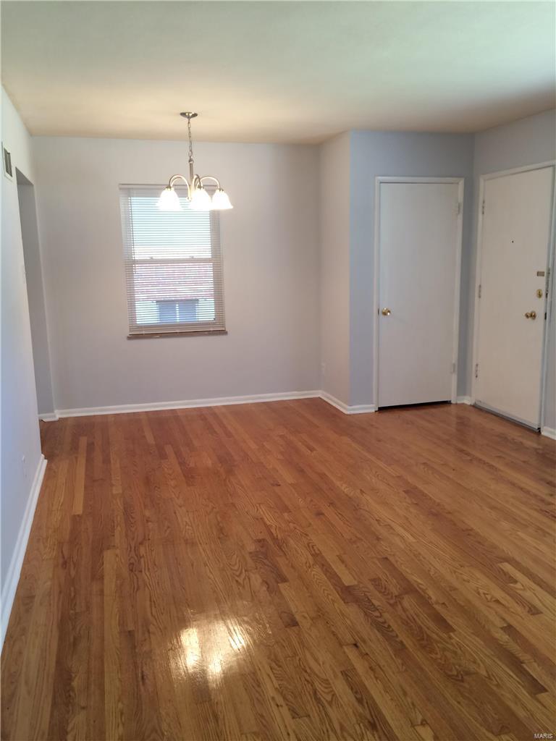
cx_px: 278
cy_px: 370
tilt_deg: -11.9
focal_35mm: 29
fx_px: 621
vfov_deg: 61.7
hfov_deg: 48.2
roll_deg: +1.0
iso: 32
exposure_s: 1/30
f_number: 2.2
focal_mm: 4.15
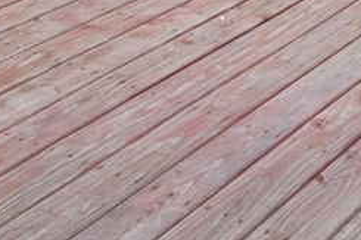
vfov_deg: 10.4
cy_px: -399
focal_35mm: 106
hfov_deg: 19.0
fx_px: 1062
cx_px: 46
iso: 320
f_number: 8
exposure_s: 1/125
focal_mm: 16
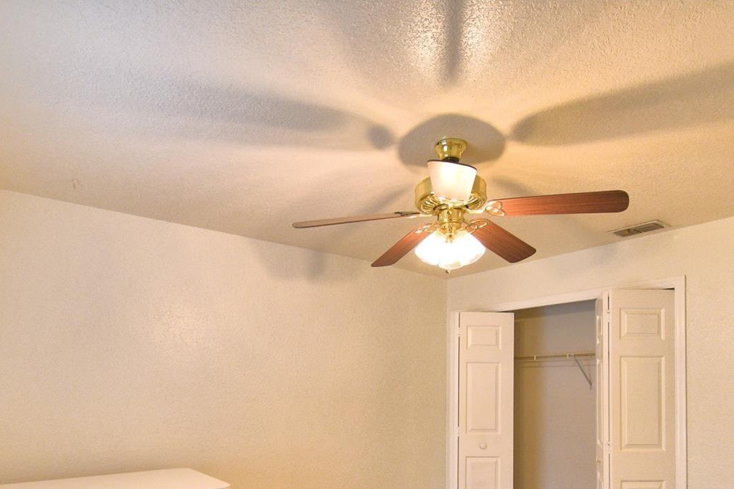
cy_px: 374
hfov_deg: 76.1
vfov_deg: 52.4
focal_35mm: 23
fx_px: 469
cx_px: 374
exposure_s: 1/30
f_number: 4.5
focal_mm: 10
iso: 560
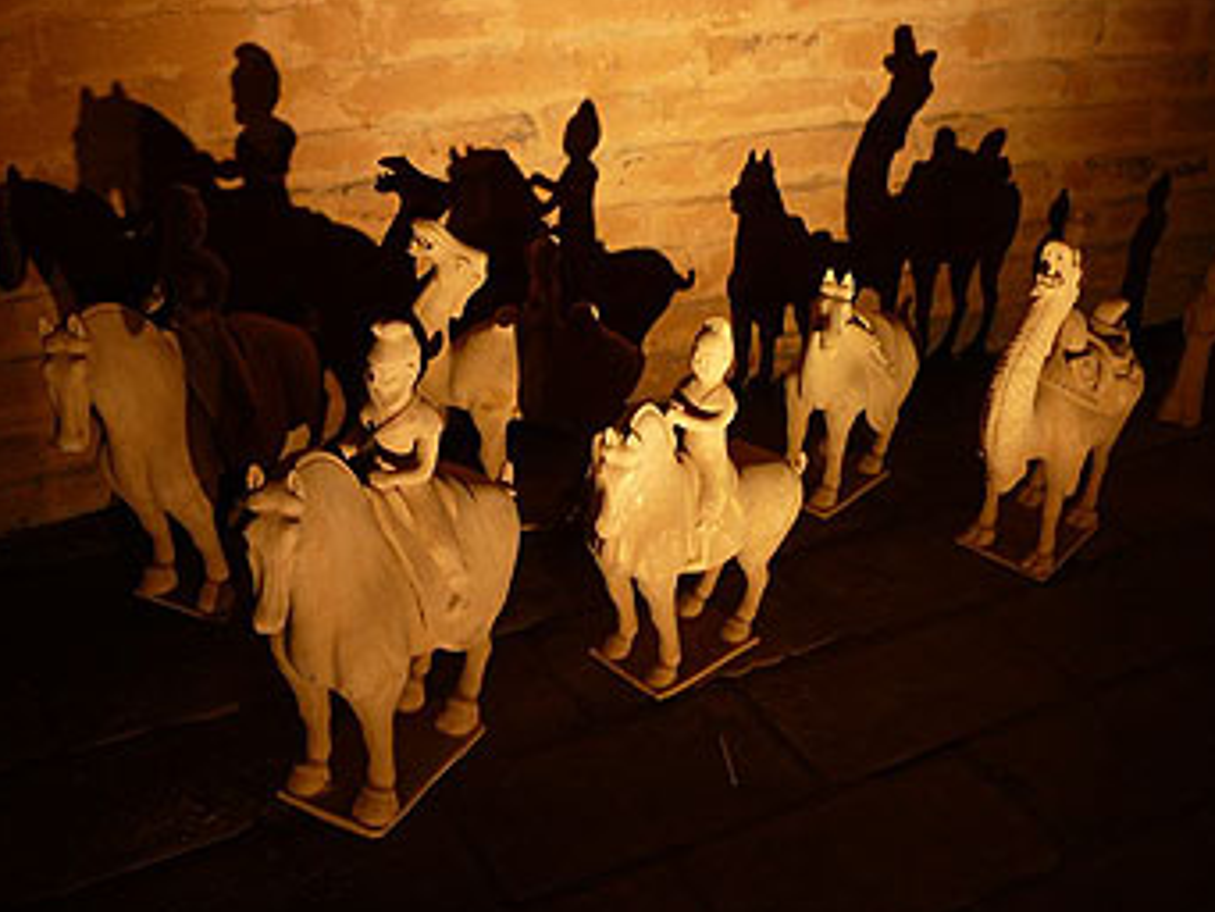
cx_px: 591
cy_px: 483
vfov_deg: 36.0
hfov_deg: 46.8
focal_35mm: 40
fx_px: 1404
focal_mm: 5.2
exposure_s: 1/1.6
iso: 80
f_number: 2.8
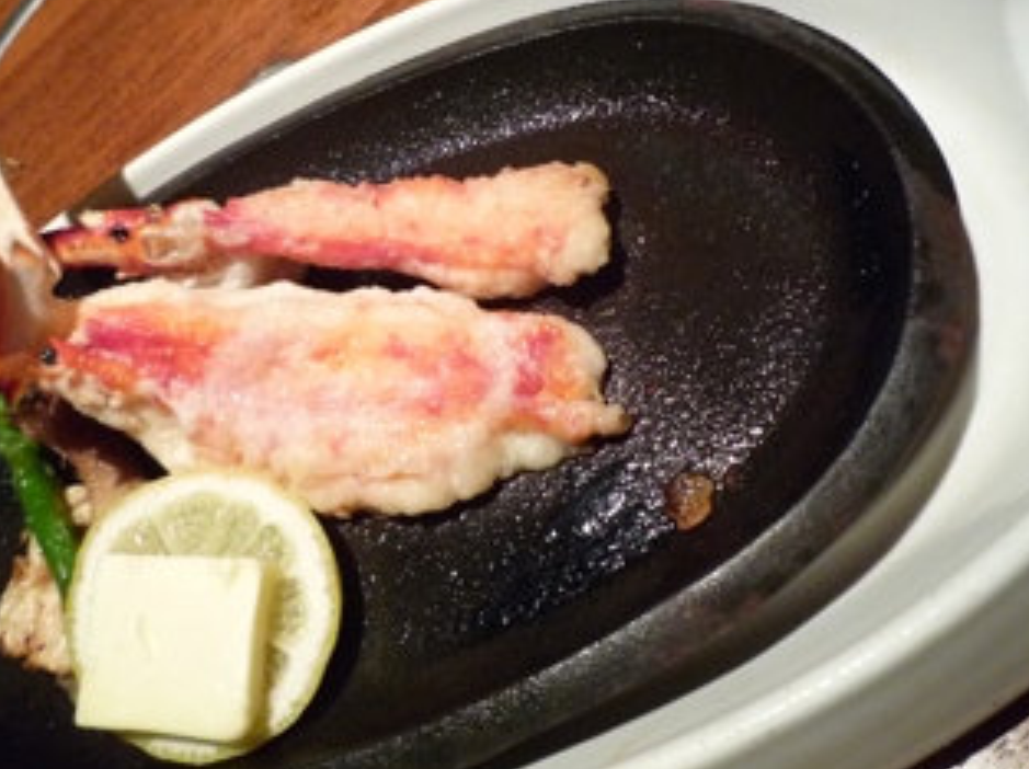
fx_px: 1010
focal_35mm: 34
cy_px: 338
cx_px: 429
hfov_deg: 53.7
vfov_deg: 41.6
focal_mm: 4.4
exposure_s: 1/15
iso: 400
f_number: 2.8
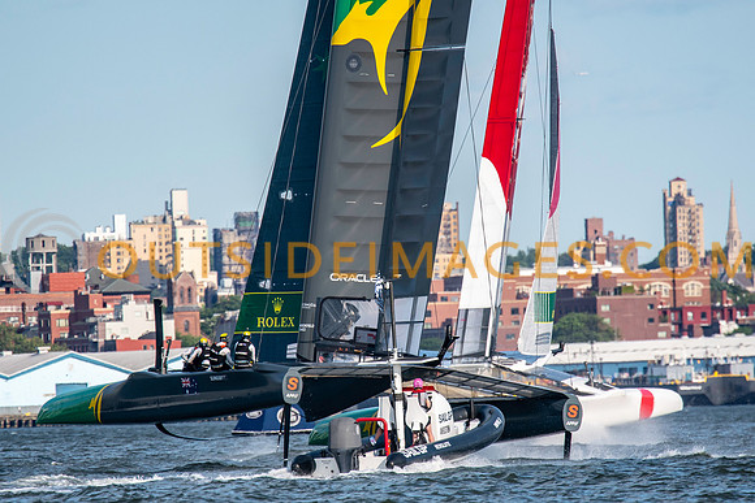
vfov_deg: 2.0
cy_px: 269
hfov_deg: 3.1
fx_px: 14122
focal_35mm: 673
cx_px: 378
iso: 500
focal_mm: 420
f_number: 5.6
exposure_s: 1/2000
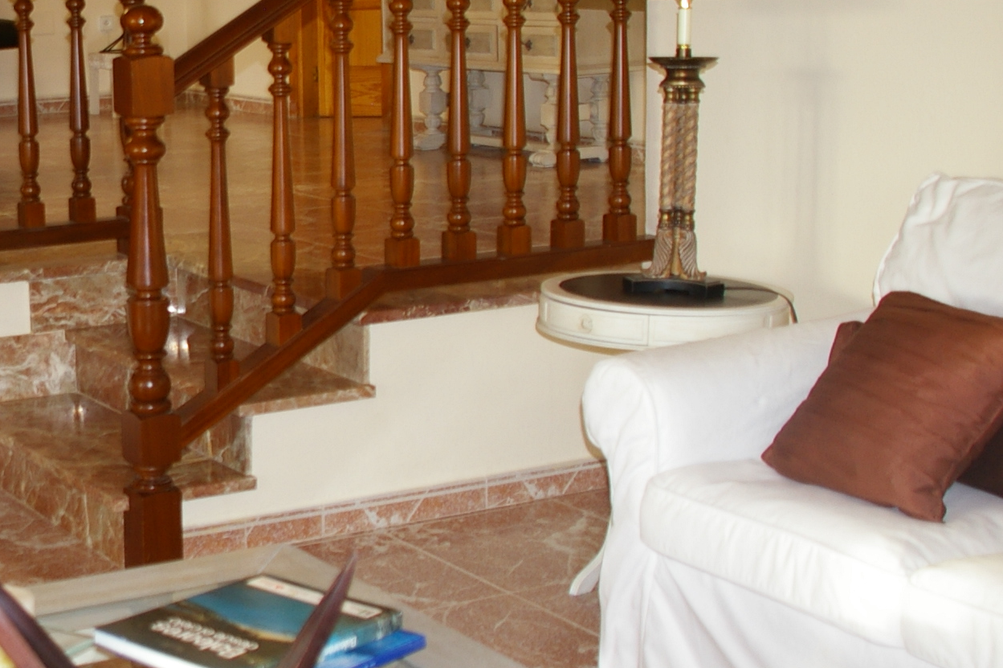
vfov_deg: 20.8
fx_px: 1810
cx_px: -27
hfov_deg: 28.8
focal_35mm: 65
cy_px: 239
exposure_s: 1/30
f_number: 3.5
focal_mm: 18
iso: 200
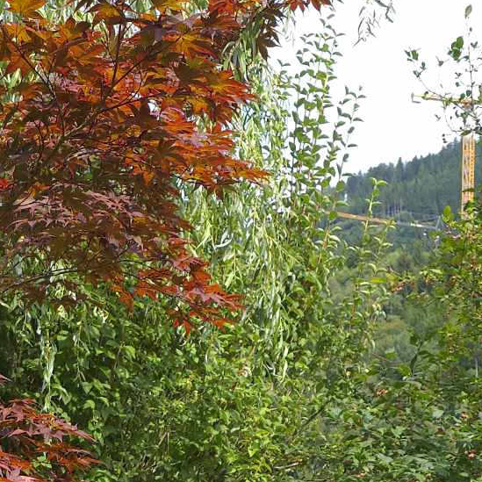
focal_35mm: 79
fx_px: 1245
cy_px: 820
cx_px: -63
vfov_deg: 18.2
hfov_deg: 20.8
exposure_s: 1/212
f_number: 1.7
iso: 12
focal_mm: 6.3
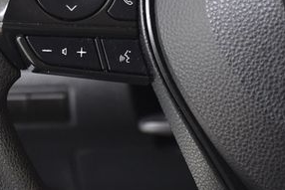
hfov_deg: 13.6
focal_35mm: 150
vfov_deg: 9.1
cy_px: -14
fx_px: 1188
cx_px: 75
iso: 1250
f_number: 5.6
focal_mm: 45
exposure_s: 1/50
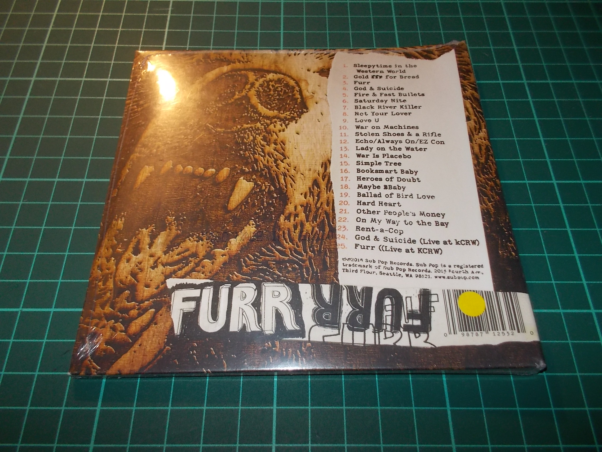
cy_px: 226
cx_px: 301
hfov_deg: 61.7
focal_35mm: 29
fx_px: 504
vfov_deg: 48.2
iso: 200
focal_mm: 4.1
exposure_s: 1/30
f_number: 3.3
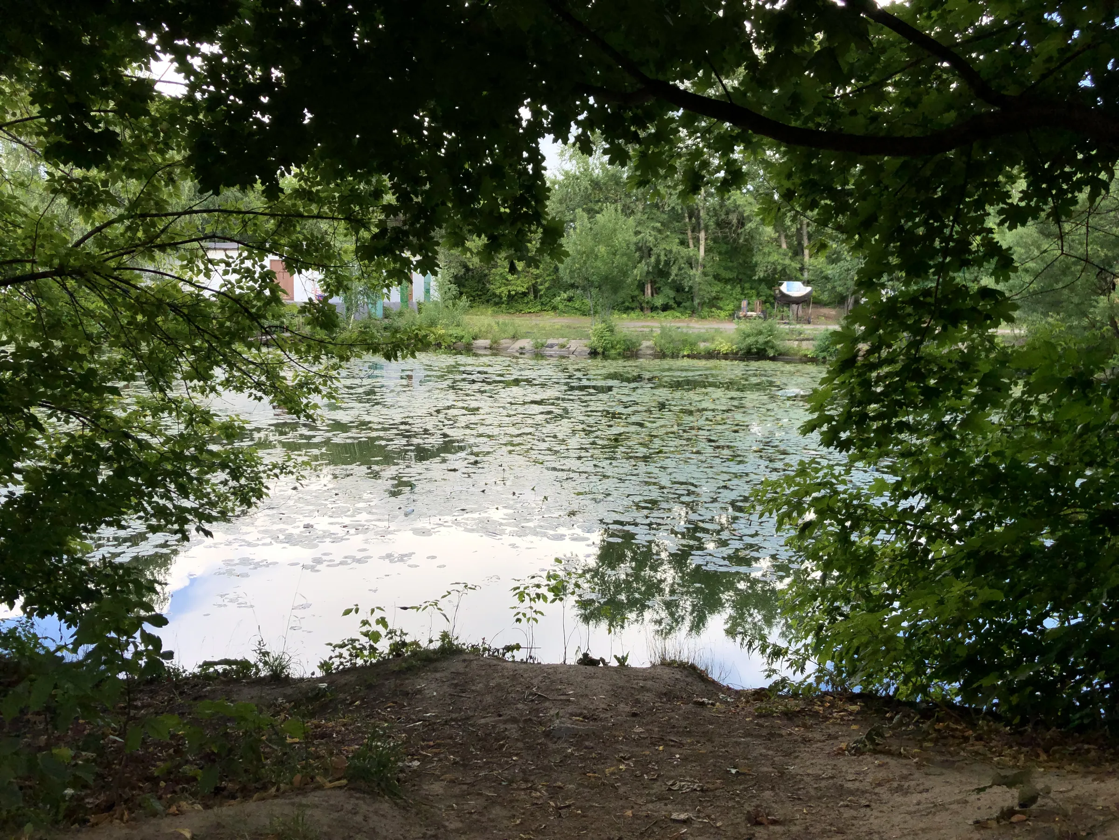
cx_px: 560
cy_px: 420
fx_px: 905
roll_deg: -1.4
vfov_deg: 49.7
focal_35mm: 28
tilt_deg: -7.1
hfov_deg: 63.4
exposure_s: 1/796
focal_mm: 4
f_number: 1.8
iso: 20
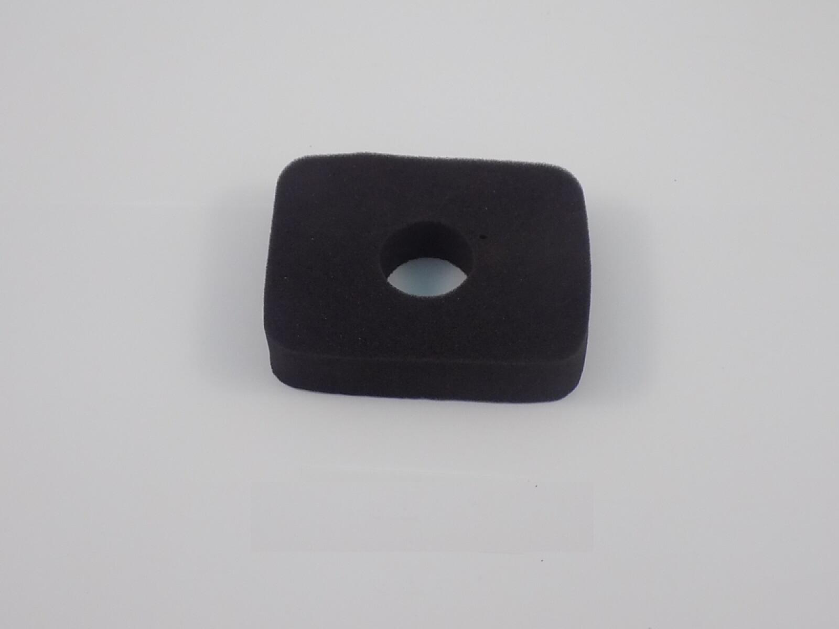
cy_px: 314
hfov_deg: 29.8
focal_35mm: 65
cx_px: 420
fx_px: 1575
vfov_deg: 22.6
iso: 360
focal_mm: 11.5
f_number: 4.1
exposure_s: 1/30
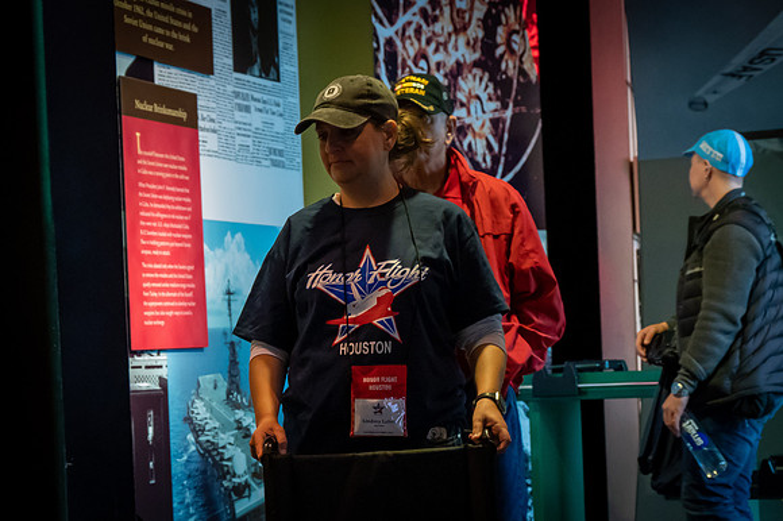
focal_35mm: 98
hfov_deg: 20.8
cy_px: 345
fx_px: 2135
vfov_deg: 13.9
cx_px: 419
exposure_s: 1/50
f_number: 6
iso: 10000
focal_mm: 71
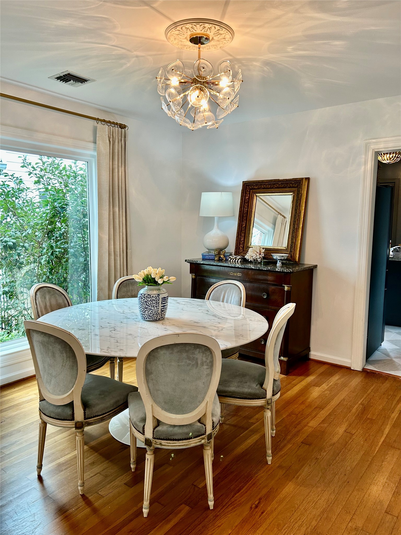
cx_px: 200
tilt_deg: -6.9
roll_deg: -0.4
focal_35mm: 26
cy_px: 268
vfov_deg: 67.3
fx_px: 402
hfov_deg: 53.1
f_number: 1.5
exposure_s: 1/60
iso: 100
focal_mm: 5.7
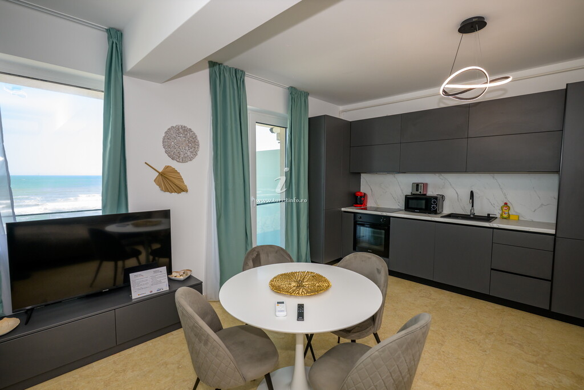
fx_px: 276
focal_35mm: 17
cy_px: 195
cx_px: 292
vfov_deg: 70.5
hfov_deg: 93.3
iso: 640
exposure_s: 1/250
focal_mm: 17
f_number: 5.6
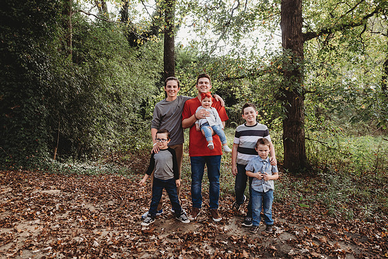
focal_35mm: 24
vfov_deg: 53.2
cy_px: 130
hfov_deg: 73.7
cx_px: 194
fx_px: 259
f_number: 3.2
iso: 500
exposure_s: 1/250
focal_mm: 24
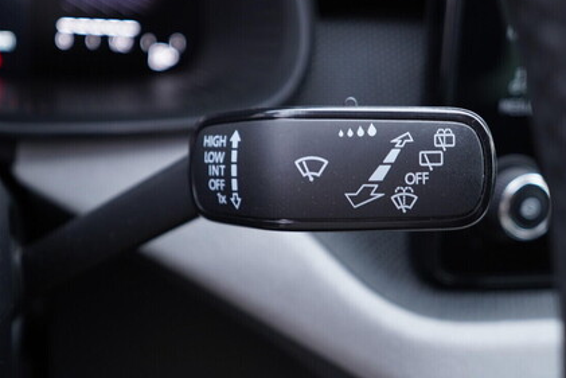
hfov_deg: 41.9
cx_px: 273
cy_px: 151
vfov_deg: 28.6
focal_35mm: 47
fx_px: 739
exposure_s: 1/40
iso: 320
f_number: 2.8
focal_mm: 24
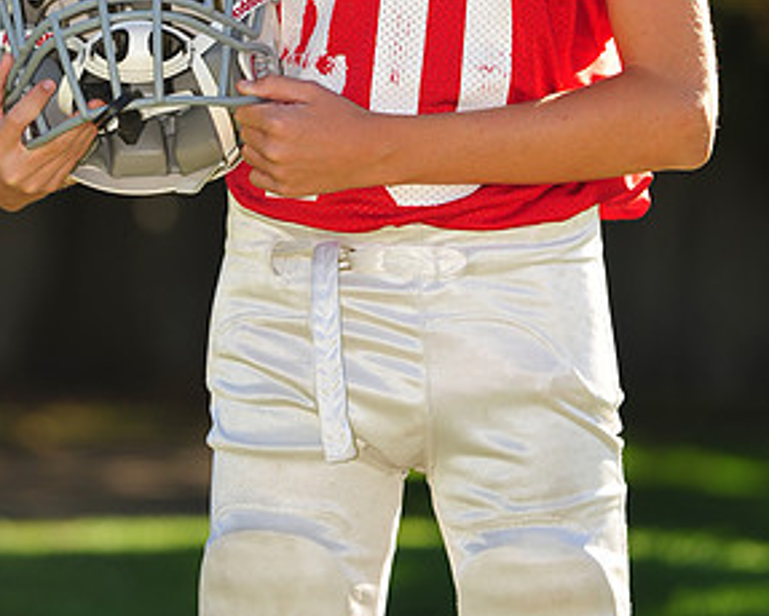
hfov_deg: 5.7
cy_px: -88
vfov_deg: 4.5
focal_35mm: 341
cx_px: 340
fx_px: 7766
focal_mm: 180
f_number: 4.5
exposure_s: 1/400
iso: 200
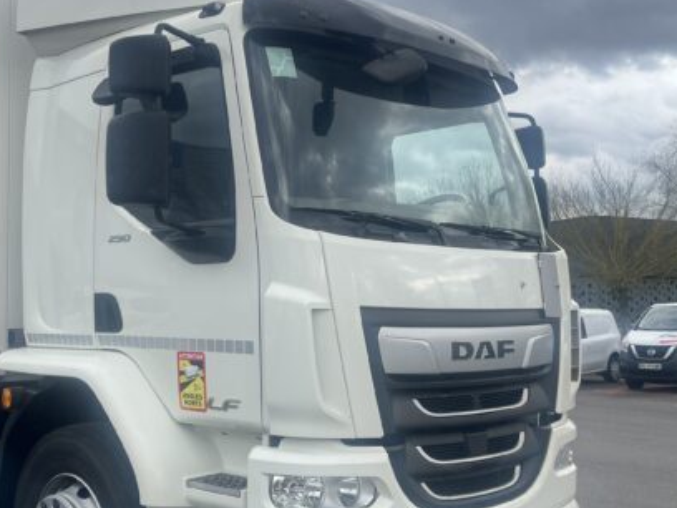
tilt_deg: +3.1
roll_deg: +0.6
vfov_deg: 29.7
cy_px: 272
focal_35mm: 49
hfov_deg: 38.4
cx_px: 219
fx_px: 958
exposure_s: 1/1517
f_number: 1.6
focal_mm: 5.1
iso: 50
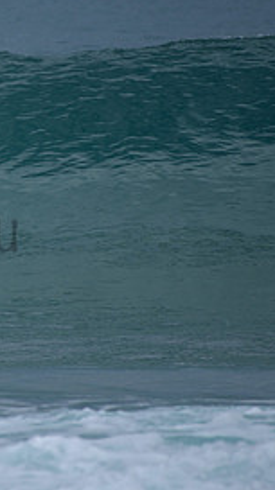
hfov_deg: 1.1
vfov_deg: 1.9
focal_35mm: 1114
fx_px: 14482
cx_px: -173
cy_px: 211
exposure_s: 1/2000
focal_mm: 500
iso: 180
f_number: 5.6
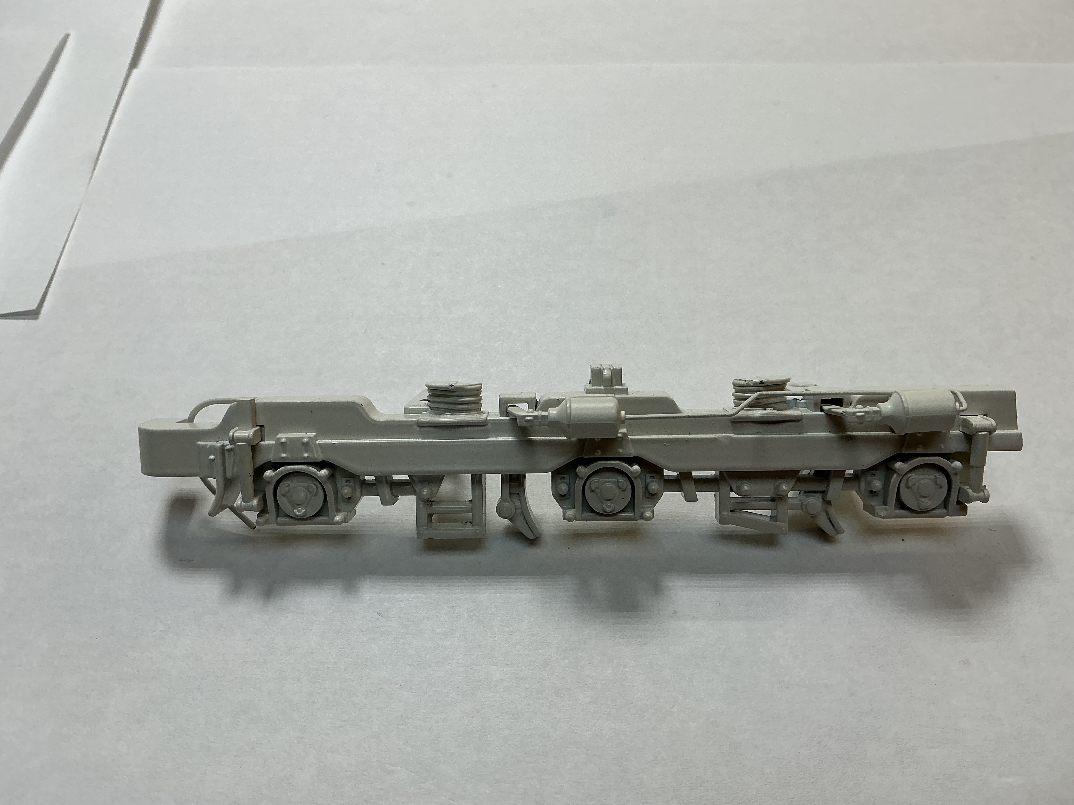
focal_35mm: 29
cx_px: 537
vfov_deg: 48.2
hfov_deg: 61.7
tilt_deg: -55.4
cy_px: 402
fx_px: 900
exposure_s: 1/248
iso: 25
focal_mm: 3
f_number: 1.8
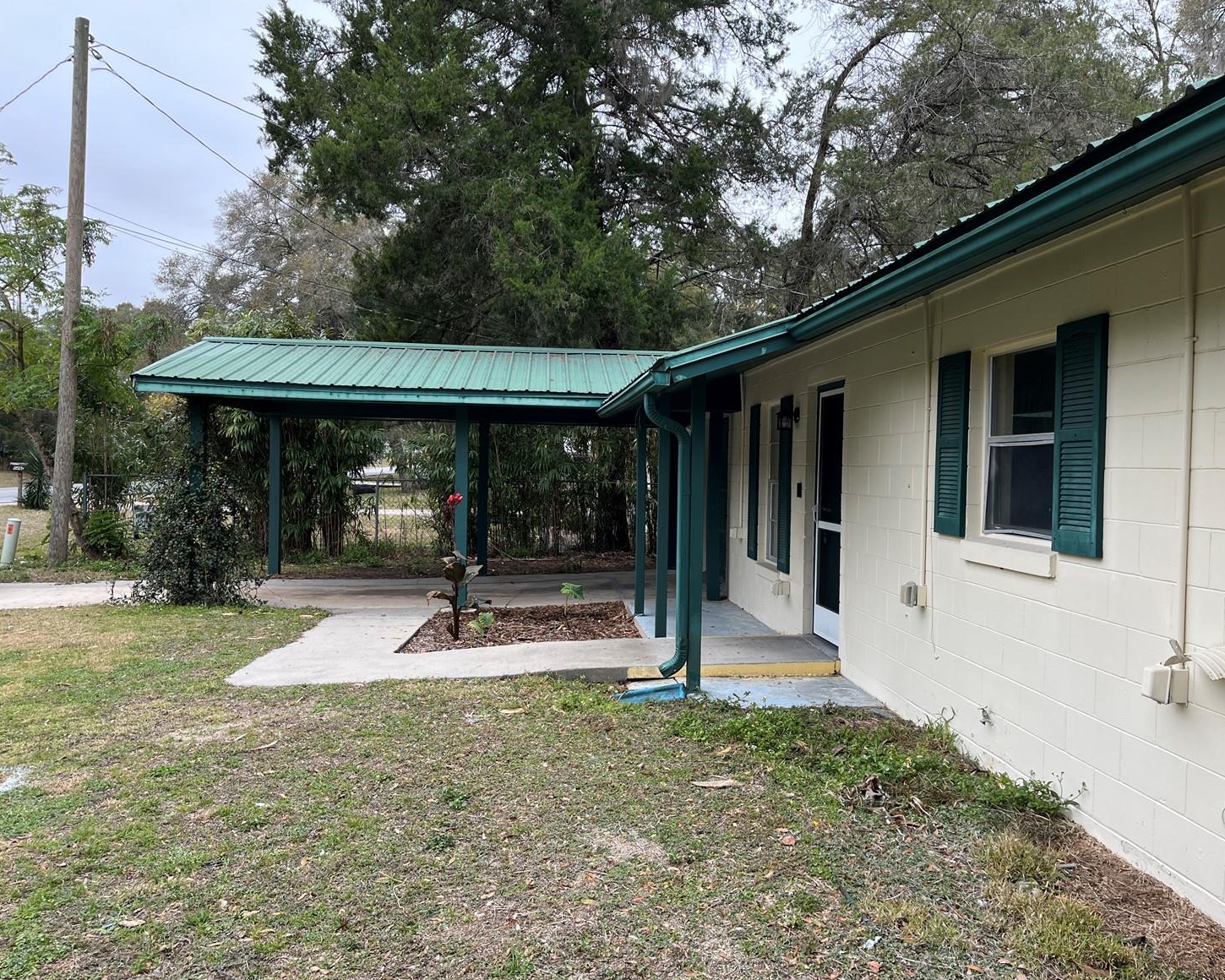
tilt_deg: -0.8
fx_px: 1015
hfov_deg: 62.2
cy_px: 486
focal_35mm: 28
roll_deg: -0.4
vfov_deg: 51.5
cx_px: 633
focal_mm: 5.1
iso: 50
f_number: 1.6
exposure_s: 1/661
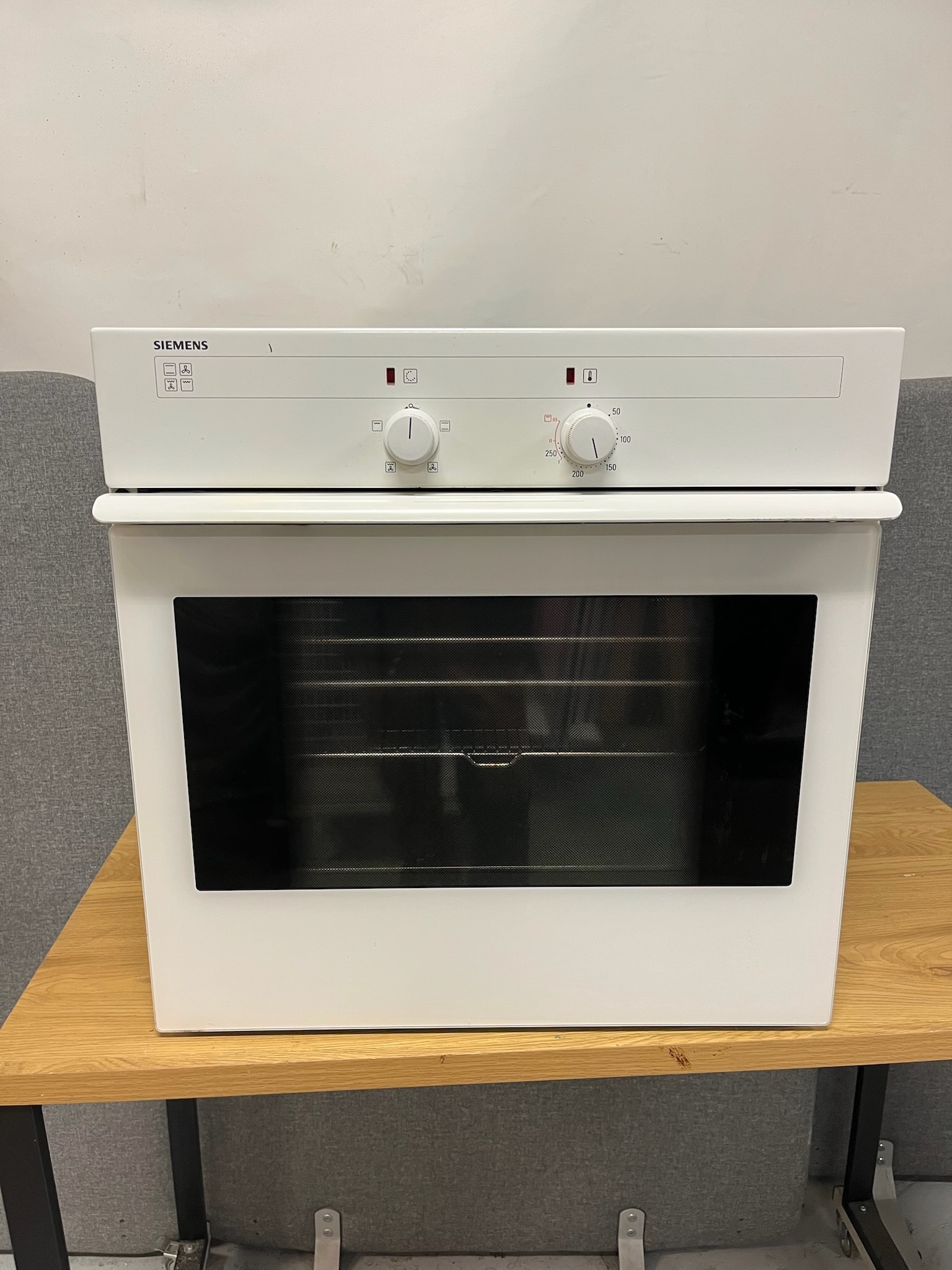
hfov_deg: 53.1
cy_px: 635
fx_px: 953
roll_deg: +0.9
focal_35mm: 26
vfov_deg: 67.3
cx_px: 476
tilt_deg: -15.3
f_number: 1.6
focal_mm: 5.1
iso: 80
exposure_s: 1/50
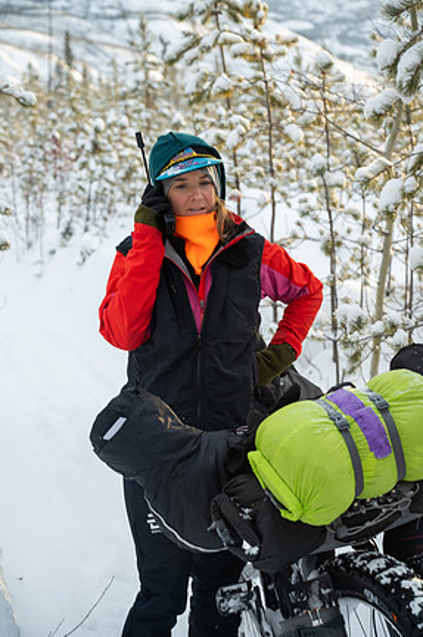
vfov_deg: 27.7
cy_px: 329
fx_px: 1290
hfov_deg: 18.6
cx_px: 212
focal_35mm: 73
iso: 100
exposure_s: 1/30
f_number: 4.5
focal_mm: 70
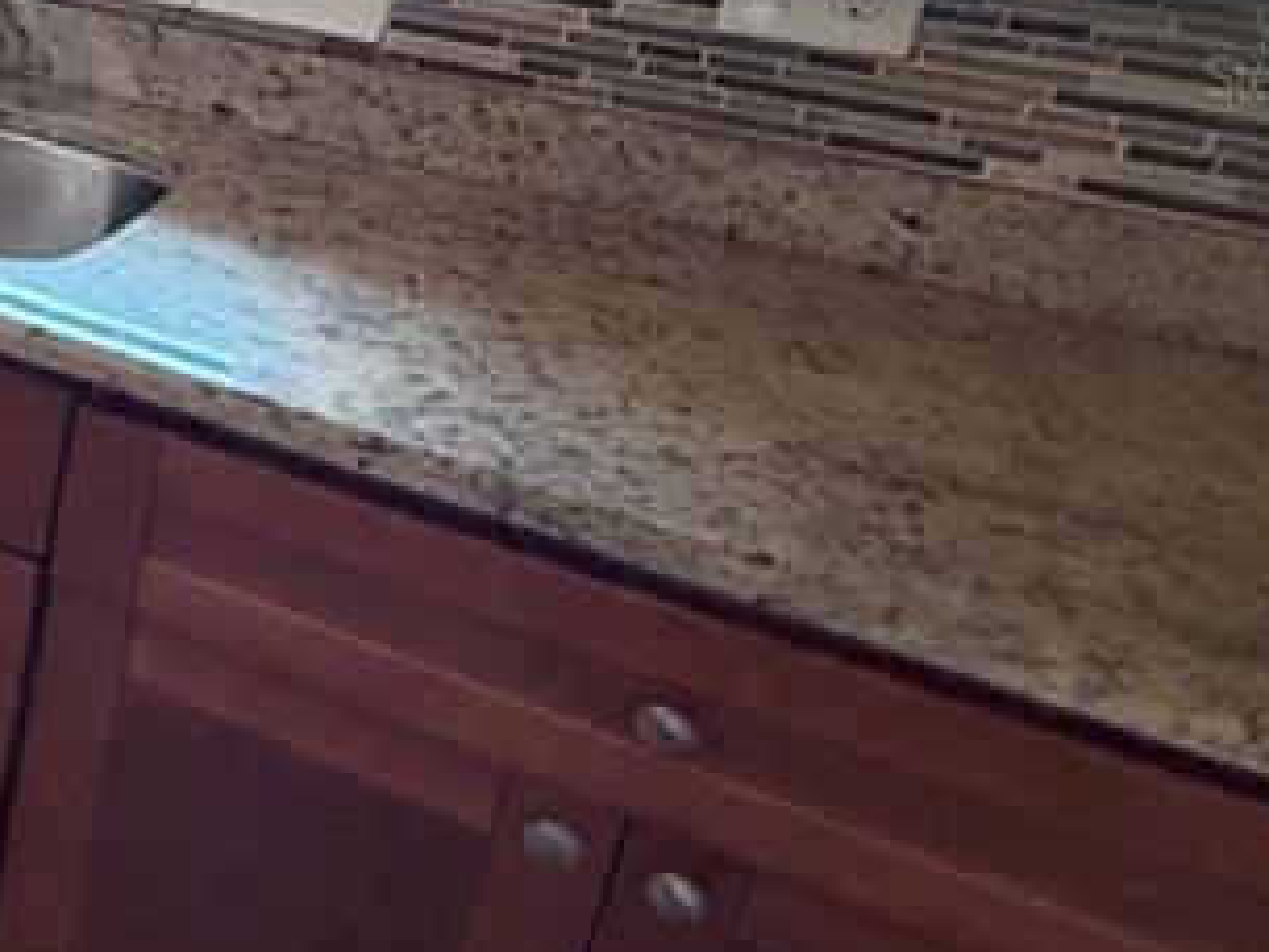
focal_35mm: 47
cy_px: 75
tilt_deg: -18.0
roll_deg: -0.1
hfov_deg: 27.1
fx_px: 1724
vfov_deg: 29.5
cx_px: -674
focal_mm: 2.22
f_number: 2.2
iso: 400
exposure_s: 1/60
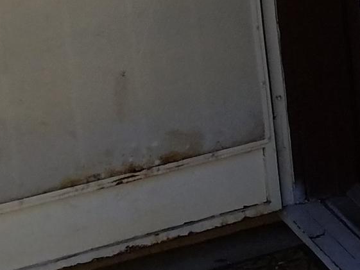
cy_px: -164
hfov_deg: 11.1
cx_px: 952
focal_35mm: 139
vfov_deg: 10.2
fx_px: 1446
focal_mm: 4.2
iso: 50
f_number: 1.7
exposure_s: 1/1116
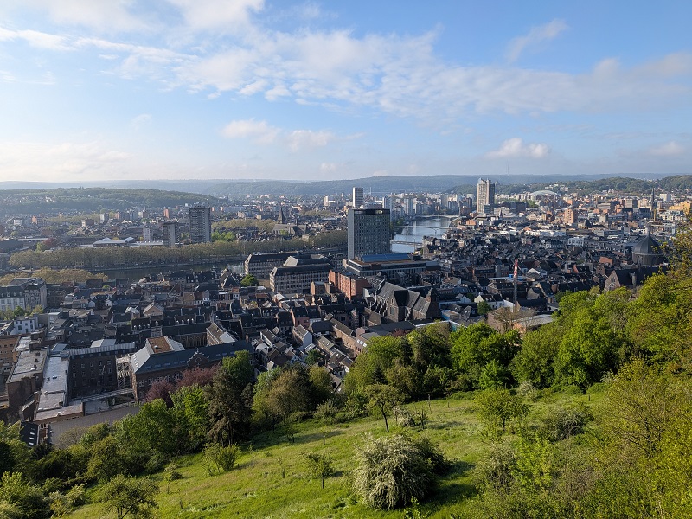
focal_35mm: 24
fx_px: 480
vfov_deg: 56.8
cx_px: 346
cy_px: 260
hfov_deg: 71.6
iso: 27
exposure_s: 1/1170
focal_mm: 4.53
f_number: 1.7
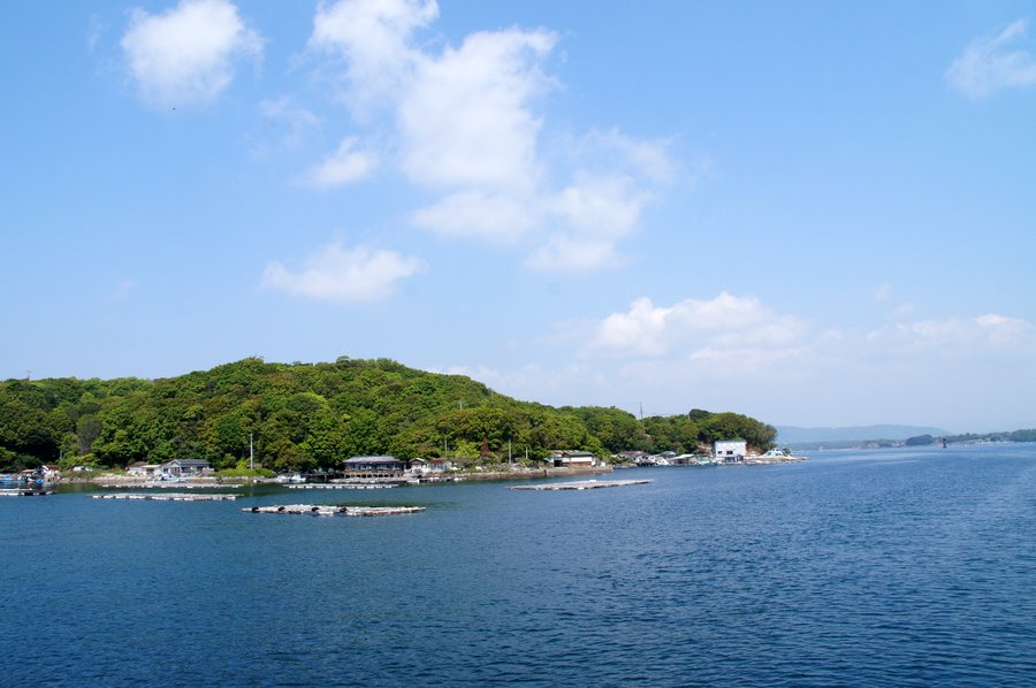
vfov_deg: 47.8
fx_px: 776
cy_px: 344
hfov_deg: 67.4
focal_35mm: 27
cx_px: 518
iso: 200
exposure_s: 1/250
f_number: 13
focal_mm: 18
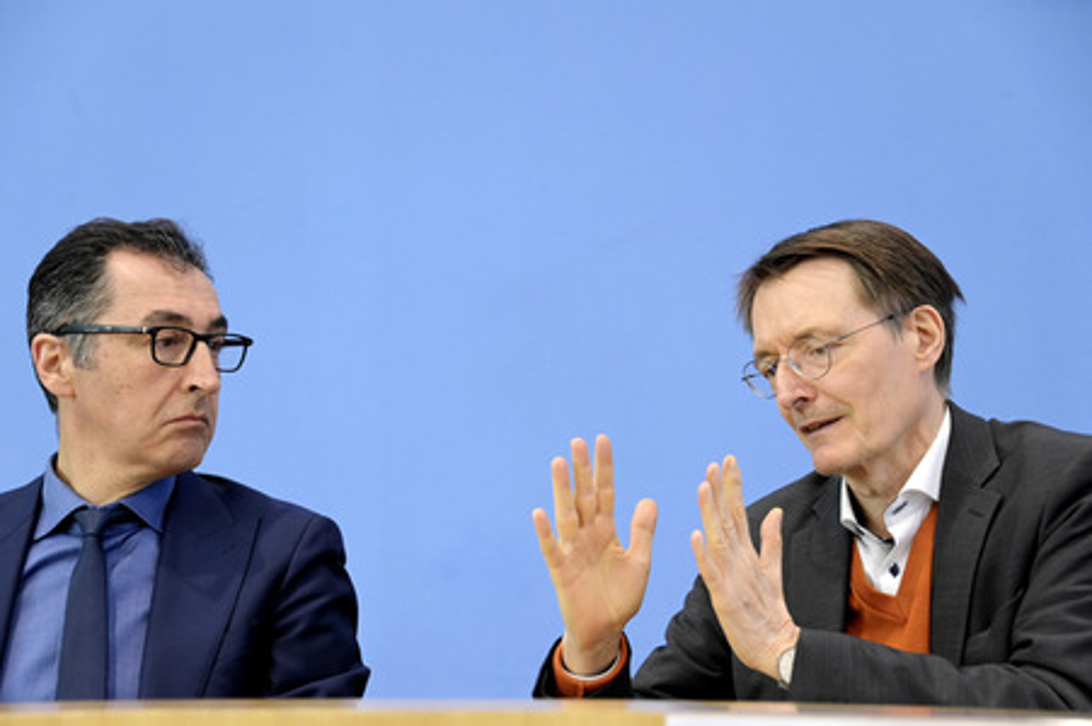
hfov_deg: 20.8
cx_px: 546
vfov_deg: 13.9
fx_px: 2970
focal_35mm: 98
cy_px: 363
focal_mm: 98
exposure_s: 1/500
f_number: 5.3
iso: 3200
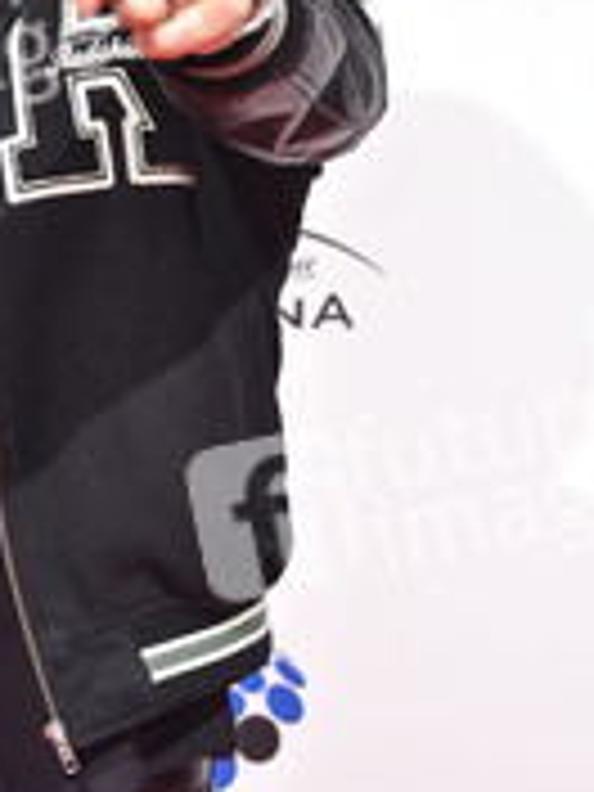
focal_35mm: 157
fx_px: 3592
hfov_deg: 9.4
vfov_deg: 12.6
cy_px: 270
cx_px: 9
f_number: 5.6
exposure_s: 1/160
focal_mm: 72
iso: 1250
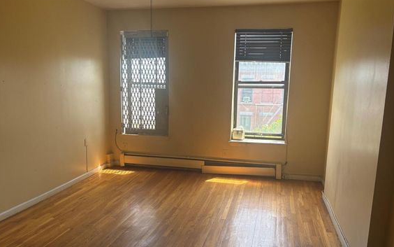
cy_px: 134
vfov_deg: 43.1
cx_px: 201
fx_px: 312
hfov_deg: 64.6
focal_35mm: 29
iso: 80
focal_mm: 5.96
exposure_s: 1/236
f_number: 1.6
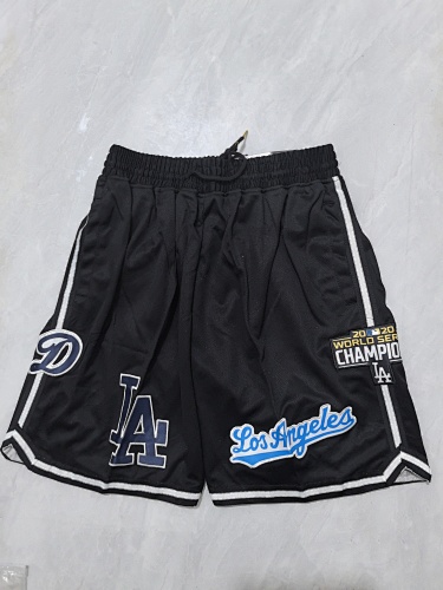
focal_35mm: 27
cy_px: 295
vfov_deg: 65.3
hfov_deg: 51.4
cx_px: 222
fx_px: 461
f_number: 2
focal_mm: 5.75
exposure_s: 1/33.3
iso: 320
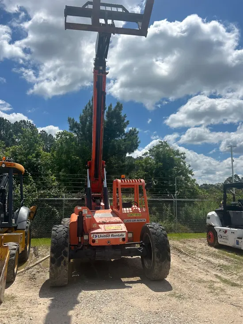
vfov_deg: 67.3
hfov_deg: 53.1
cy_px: 162
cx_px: 122
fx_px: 243
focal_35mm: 26
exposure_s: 1/10309
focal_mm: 5.7
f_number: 1.5
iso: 50
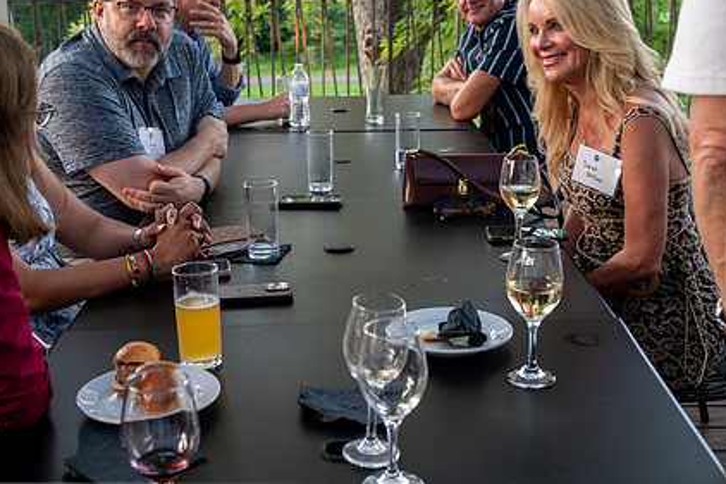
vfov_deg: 25.0
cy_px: 230
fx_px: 1089
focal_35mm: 54
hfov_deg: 36.9
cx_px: 331
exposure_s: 1/50
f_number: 5
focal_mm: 37
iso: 400
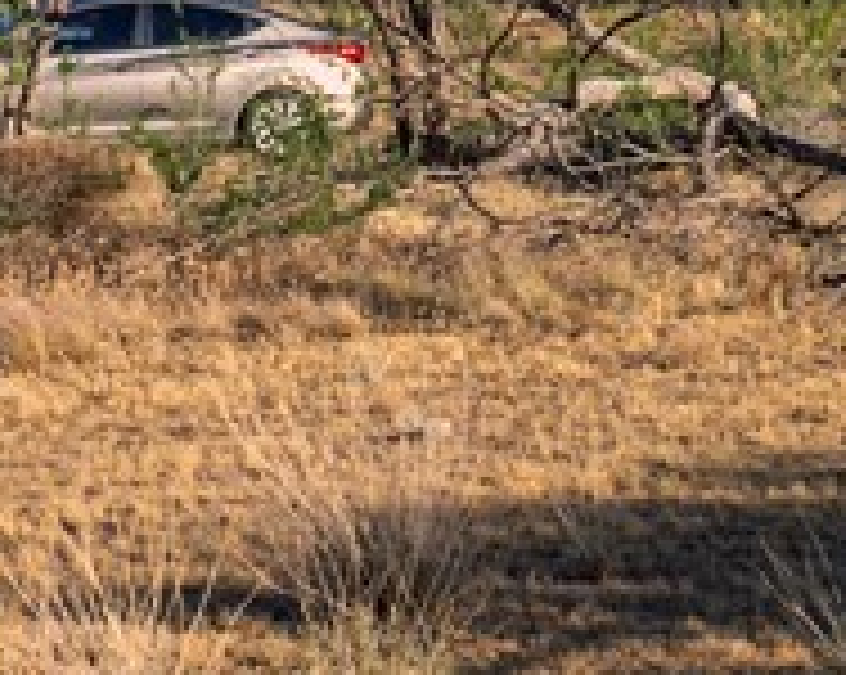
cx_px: 1116
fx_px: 3802
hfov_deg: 12.3
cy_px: 0
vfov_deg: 10.1
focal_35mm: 152
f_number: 9
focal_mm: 28
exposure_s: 1/1250
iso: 400
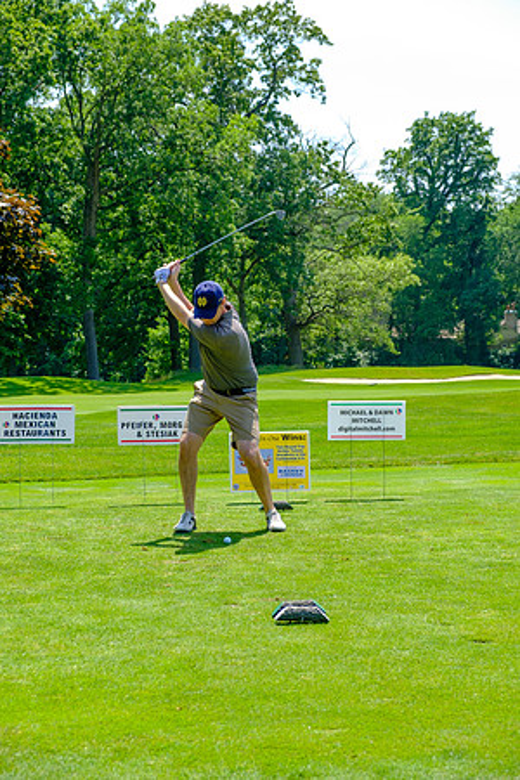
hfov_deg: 20.3
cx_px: 260
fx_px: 1452
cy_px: 390
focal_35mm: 67
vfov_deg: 30.1
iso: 200
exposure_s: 1/250
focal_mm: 44.4
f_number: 5
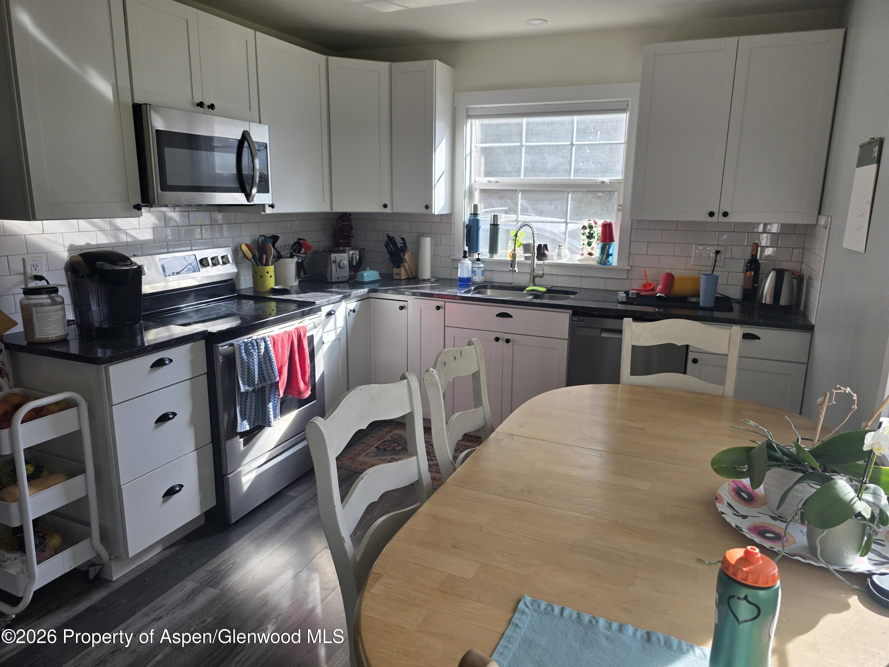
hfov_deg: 73.9
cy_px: 334
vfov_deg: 58.9
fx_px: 591
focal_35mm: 23
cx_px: 444
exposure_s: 1/180
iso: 32
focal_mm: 6.3
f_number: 1.7
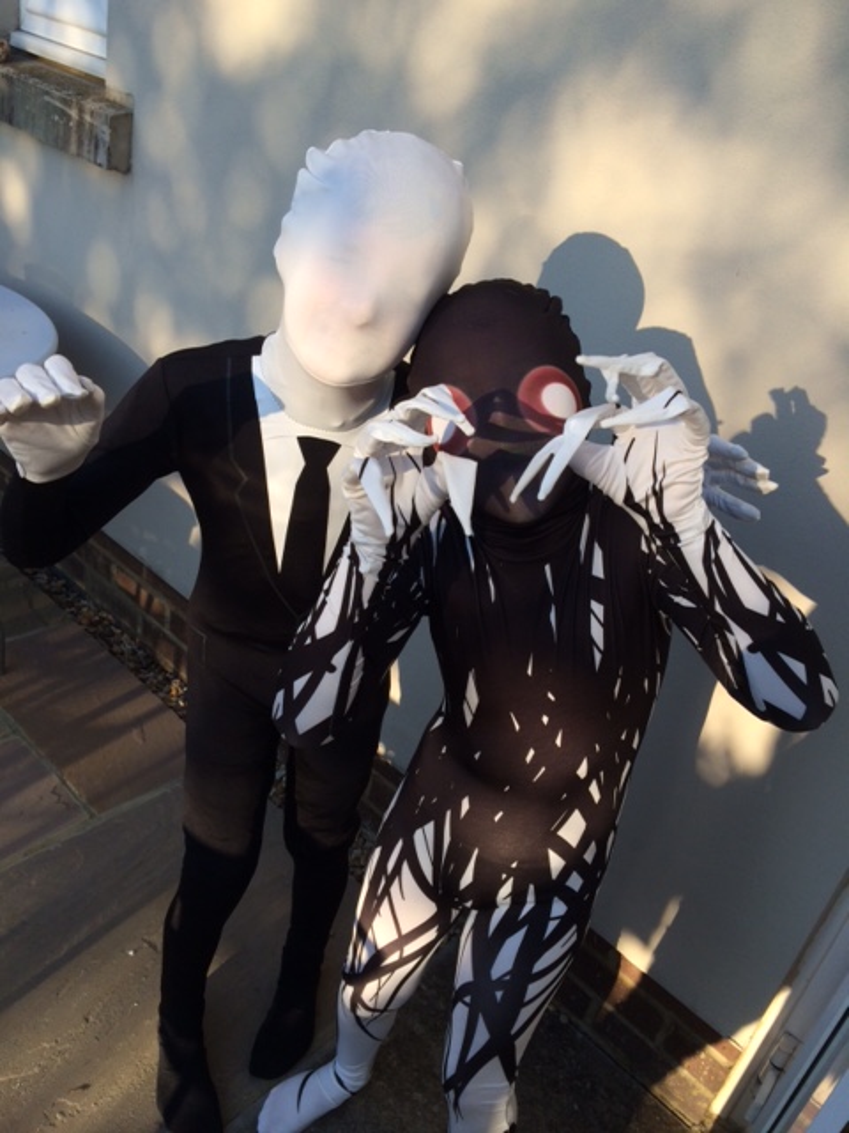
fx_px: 948
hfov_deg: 48.2
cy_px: 566
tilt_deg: -28.3
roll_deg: -14.4
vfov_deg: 61.7
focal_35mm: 29
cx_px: 424
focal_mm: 4.15
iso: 32
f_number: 2.2
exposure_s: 1/707
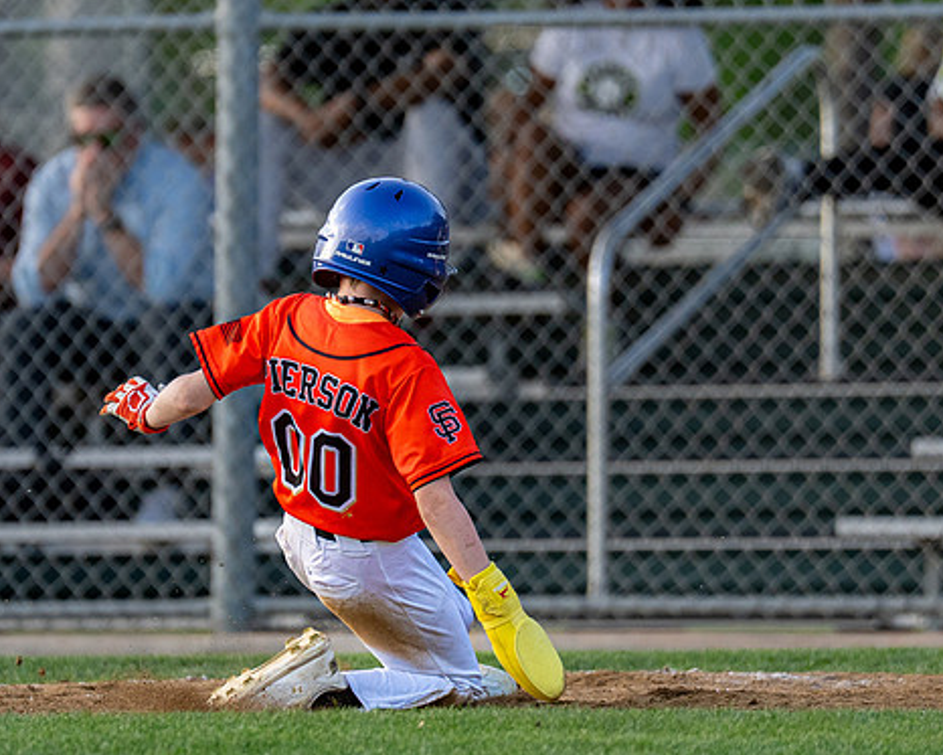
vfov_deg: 2.8
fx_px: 15632
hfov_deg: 3.5
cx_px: 346
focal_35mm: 560
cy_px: 310
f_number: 2.8
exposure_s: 1/2000
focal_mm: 200
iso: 500
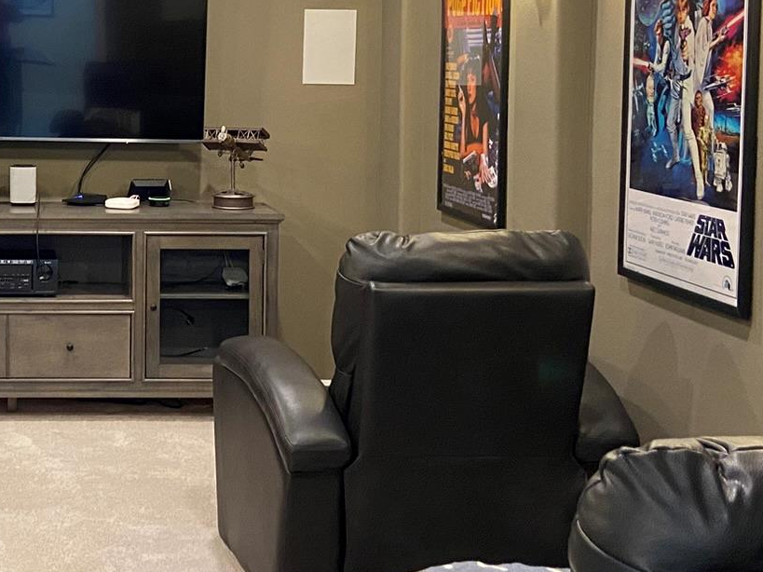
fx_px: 1433
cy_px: 102
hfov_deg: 28.2
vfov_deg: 22.2
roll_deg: +0.3
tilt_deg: -3.7
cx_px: 17
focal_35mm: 65
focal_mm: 4.25
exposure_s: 1/40
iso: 400
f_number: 1.8
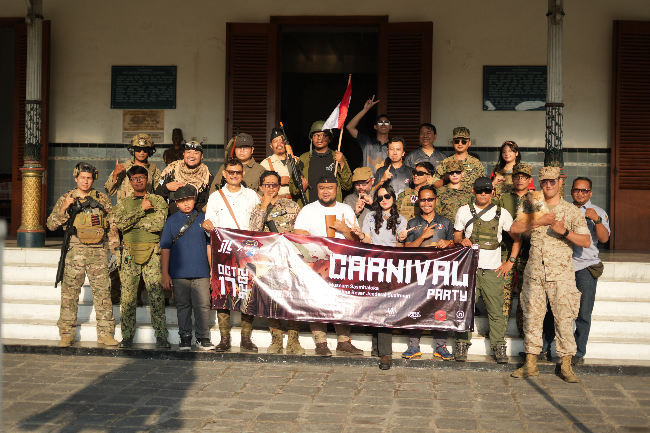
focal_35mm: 50
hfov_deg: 39.6
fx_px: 903
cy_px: 216
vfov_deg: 27.0
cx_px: 325
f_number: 1.8
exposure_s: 1/2000
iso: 100
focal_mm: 50
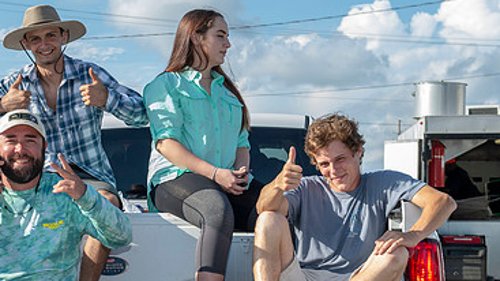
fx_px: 1206
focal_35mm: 91
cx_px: 168
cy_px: 201
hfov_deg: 23.3
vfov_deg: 13.2
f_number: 6.3
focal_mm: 55
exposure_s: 1/125
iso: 50
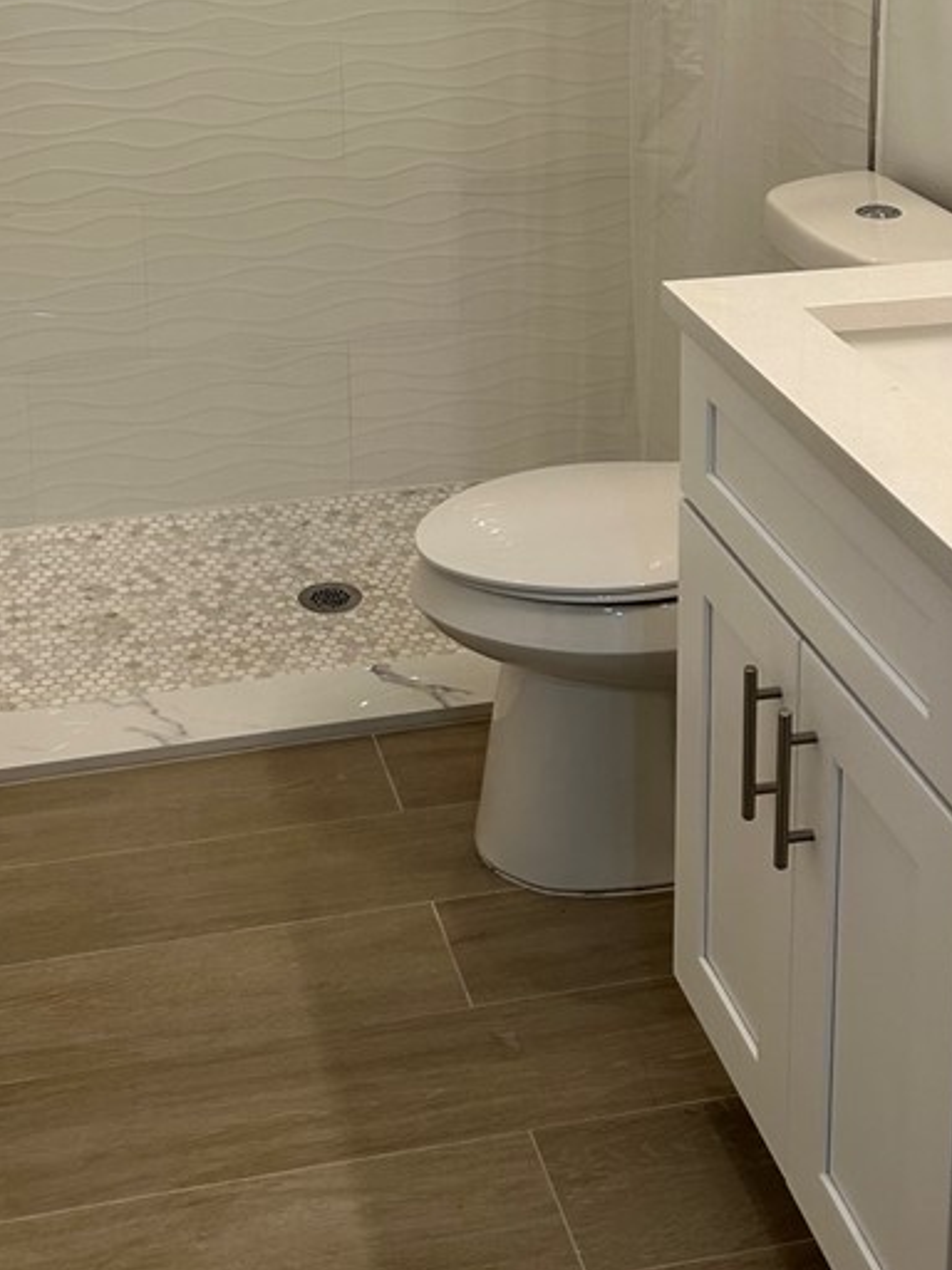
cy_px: 40
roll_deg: +2.3
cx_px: 347
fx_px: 1907
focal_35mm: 52
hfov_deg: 27.9
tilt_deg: -13.1
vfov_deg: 34.0
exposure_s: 1/120
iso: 100
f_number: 1.5
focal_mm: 5.7
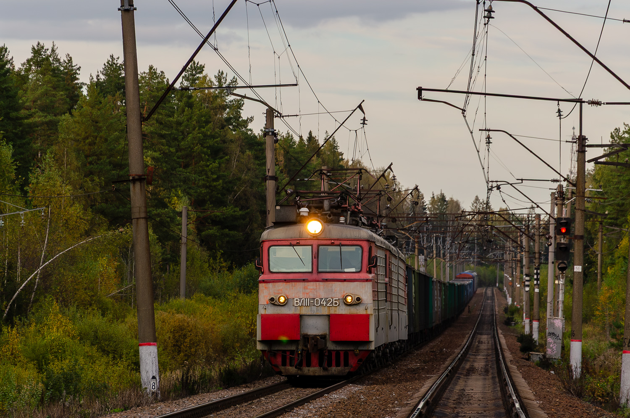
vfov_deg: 8.7
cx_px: 315
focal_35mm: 158
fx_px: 2751
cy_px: 209
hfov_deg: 13.1
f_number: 5.6
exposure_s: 1/320
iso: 160
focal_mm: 105
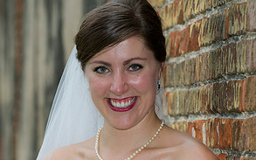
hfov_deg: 7.4
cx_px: 137
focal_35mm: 282
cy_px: 155
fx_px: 1967
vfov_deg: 4.6
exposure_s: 1/250
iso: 400
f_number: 5
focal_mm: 140
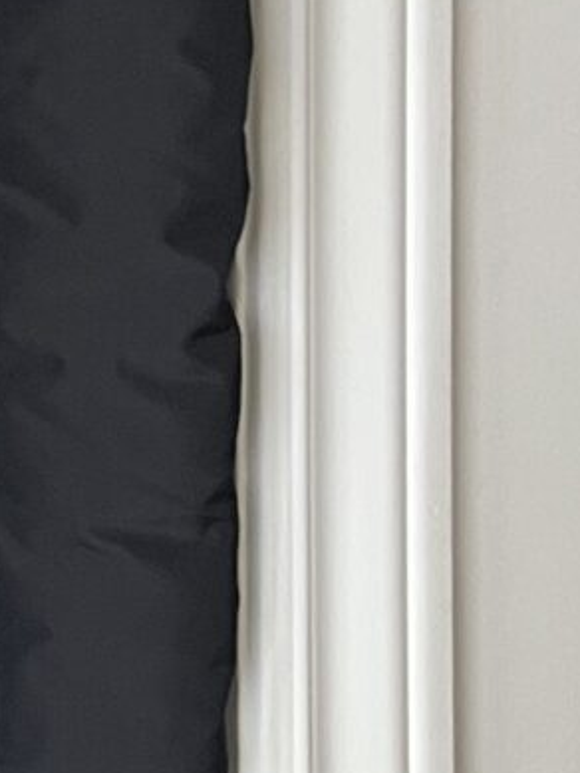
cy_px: 103
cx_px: -932
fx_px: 3059
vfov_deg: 14.3
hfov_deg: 9.4
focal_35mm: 137
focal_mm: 5.1
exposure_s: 1/60
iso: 250
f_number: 1.6
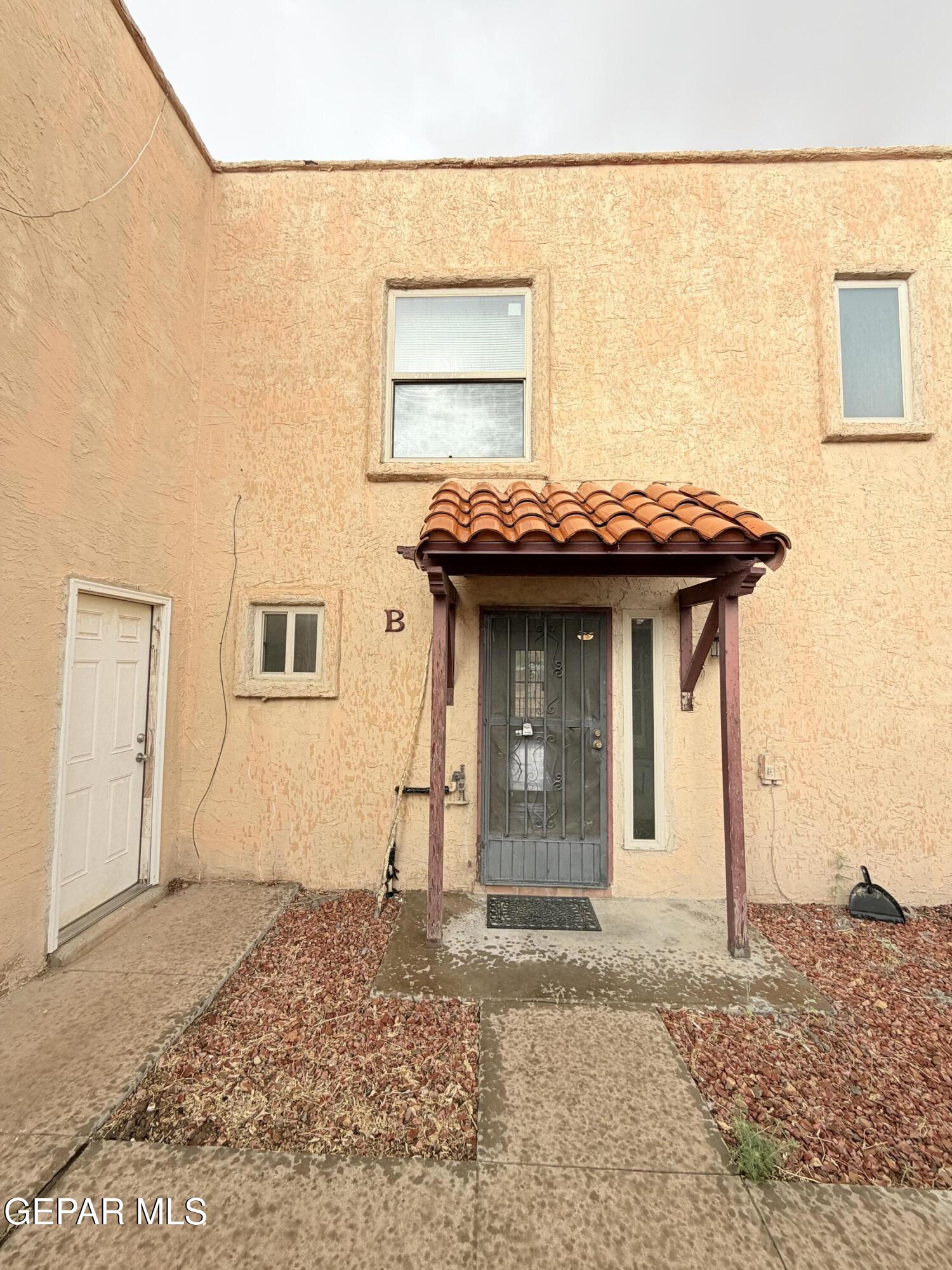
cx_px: 476
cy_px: 635
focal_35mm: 14
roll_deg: -1.0
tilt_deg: +4.1
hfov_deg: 85.7
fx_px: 513
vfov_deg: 102.1
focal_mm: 2.22
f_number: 2.2
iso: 50
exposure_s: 1/268
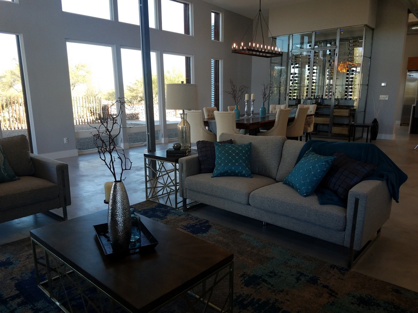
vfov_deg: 53.1
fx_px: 314
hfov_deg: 67.3
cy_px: 156
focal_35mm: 26
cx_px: 209
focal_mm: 4.2
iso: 64
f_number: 1.7
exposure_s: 1/120
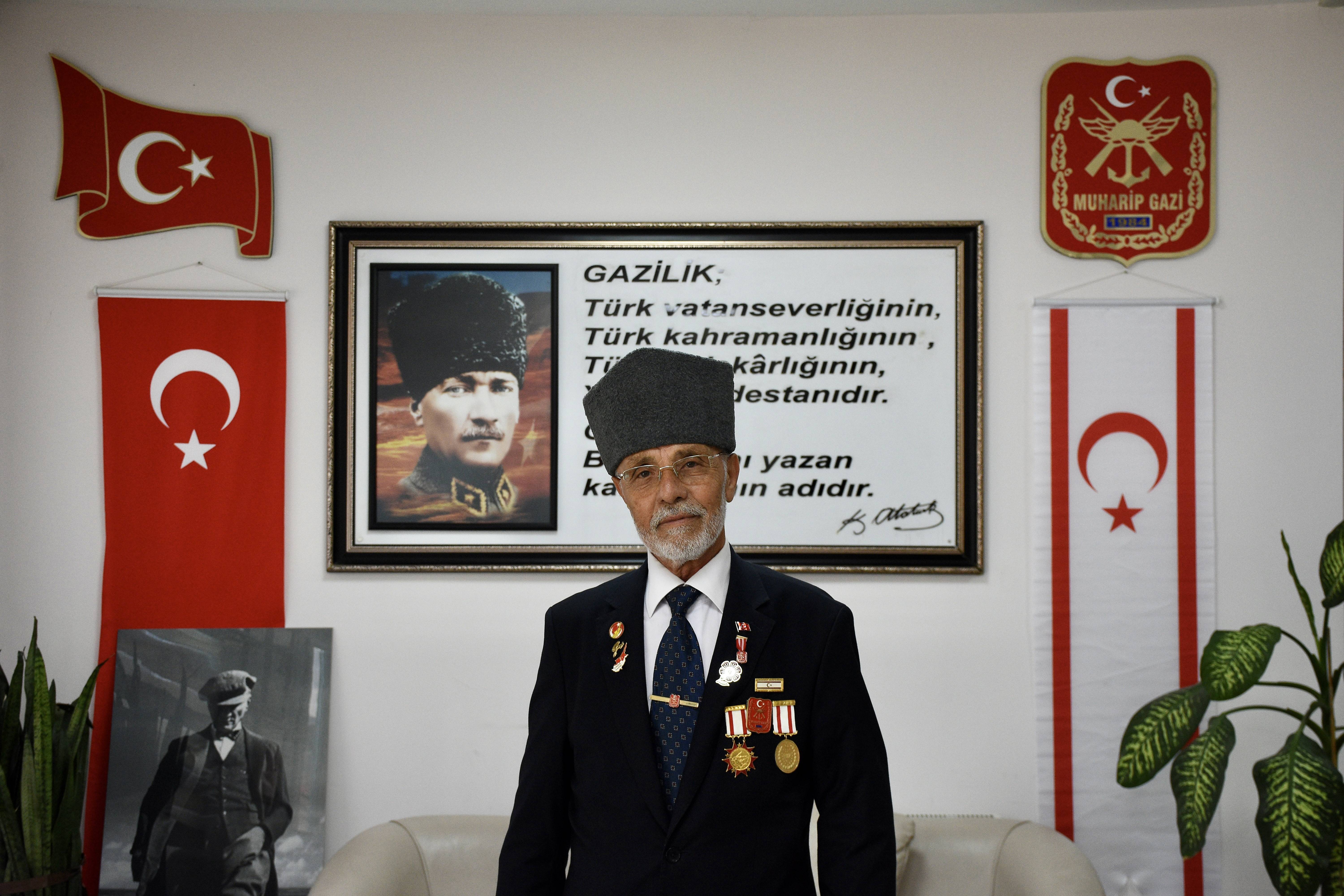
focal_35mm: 45
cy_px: 448
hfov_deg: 43.6
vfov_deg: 29.9
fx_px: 1680
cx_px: 672
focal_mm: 30
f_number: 5.6
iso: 1000
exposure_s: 1/125
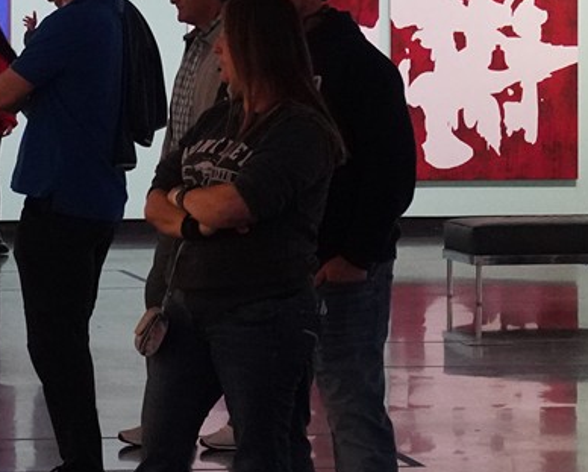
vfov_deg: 6.6
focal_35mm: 232
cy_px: -61
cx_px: 232
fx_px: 4040
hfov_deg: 8.3
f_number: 7.1
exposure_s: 1/100
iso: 6400
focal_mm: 48
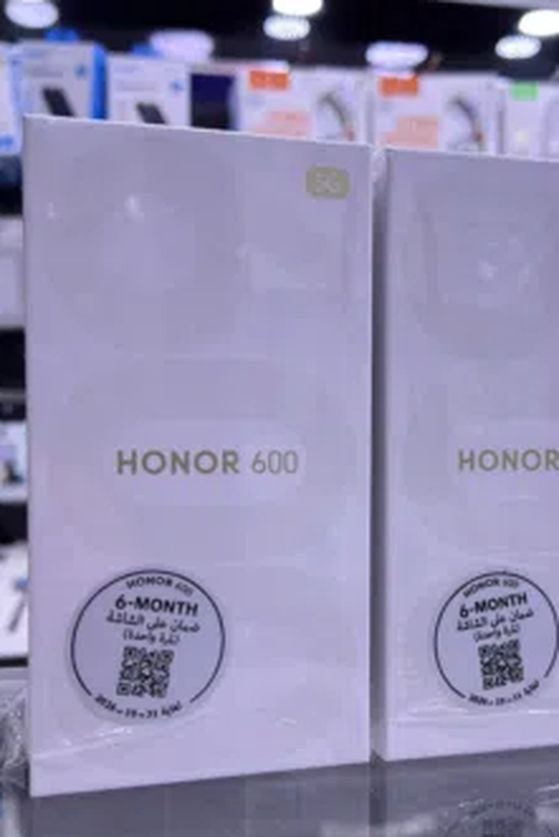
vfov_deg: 44.4
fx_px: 1024
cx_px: 352
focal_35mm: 44
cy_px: 465
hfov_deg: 30.4
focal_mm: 6.76
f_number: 1.78
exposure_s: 1/122
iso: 80
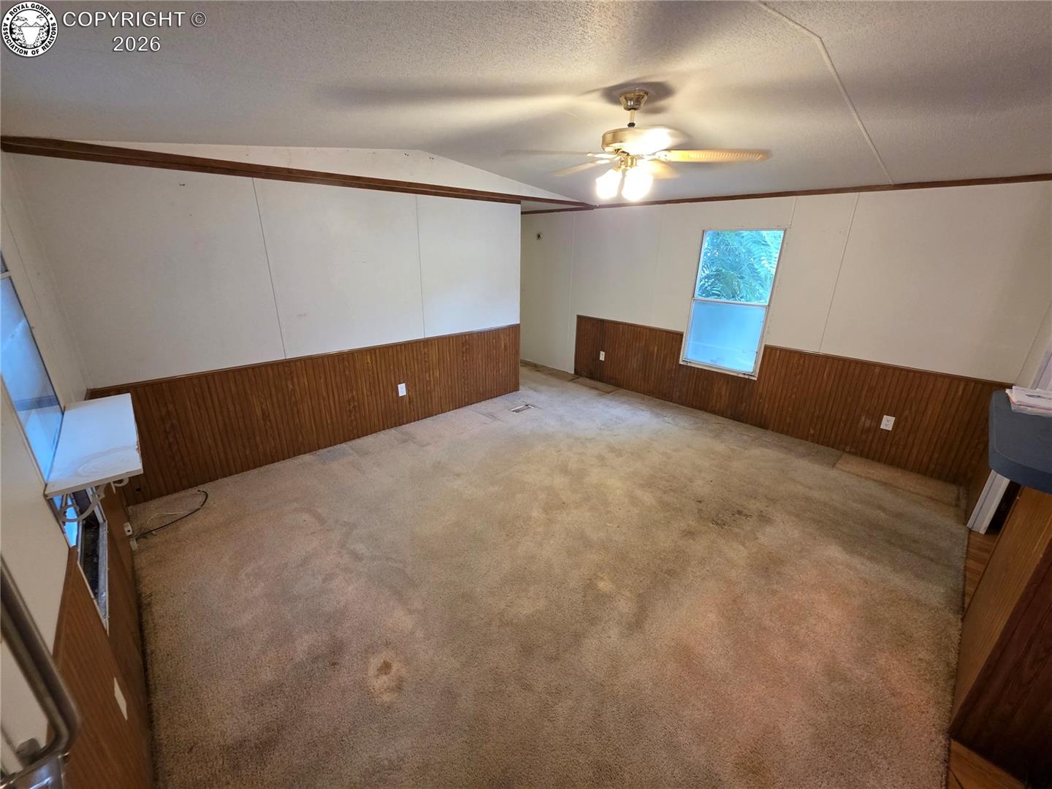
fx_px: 395
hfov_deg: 106.2
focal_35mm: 13
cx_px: 526
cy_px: 394
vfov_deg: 89.9
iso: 400
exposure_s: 1/60
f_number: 1.9
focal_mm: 2.2
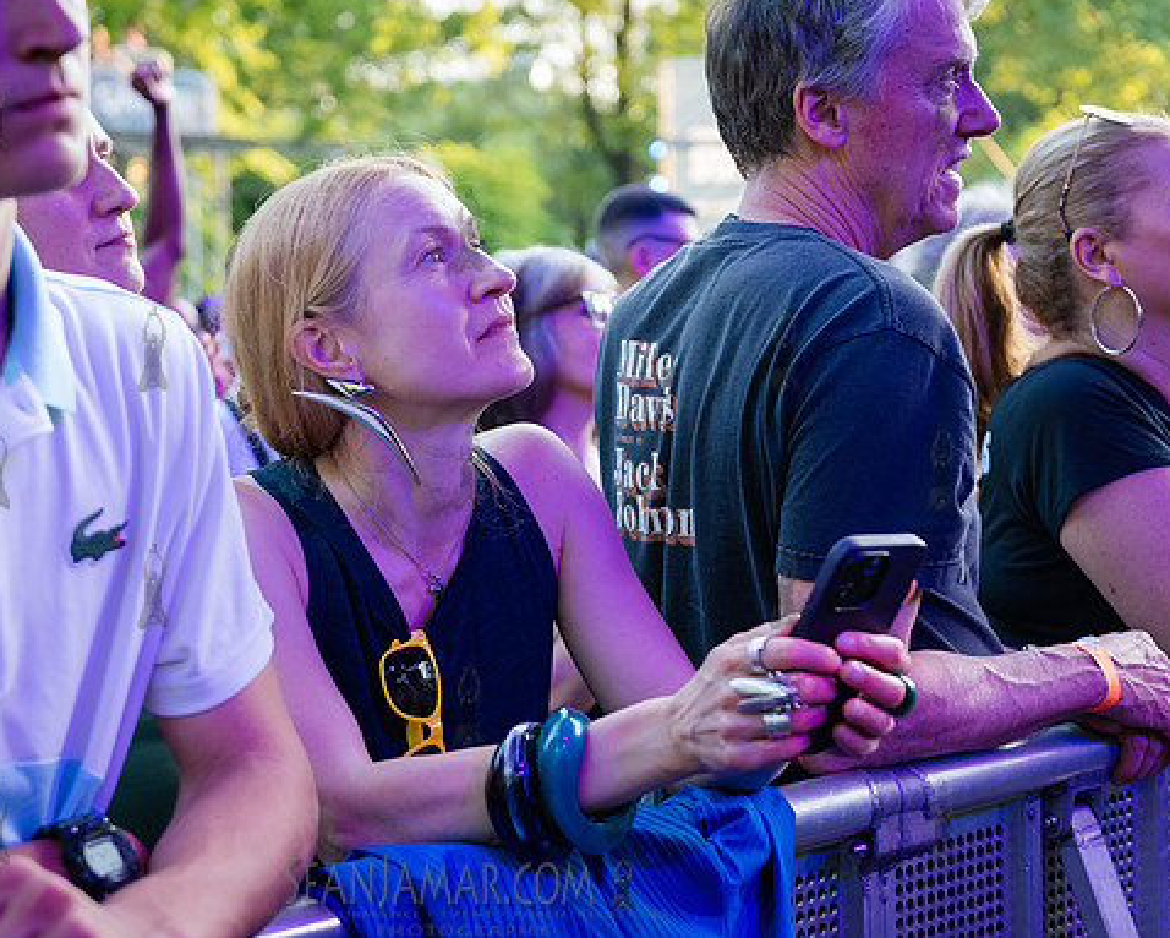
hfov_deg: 28.6
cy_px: 467
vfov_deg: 23.2
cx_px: 468
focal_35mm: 66
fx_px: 2287
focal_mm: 58
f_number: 3.5
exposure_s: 1/400
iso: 1600
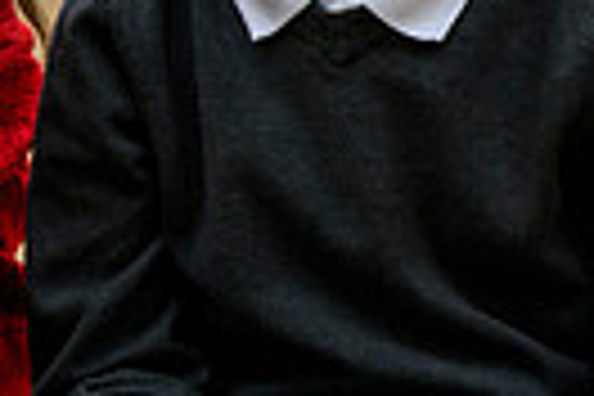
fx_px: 6220
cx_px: 1130
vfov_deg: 3.6
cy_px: -308
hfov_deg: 5.4
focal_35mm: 377
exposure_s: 1/200
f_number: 4
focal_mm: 86
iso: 2000
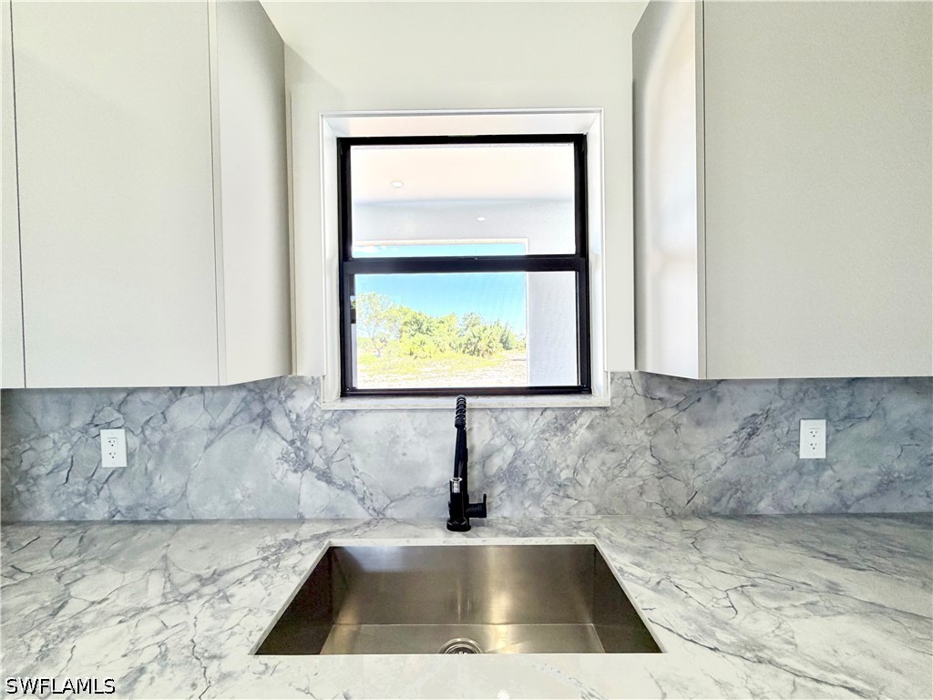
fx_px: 377
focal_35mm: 14
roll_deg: +1.4
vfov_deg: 85.7
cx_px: 466
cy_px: 350
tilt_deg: -2.1
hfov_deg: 102.1
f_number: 2.2
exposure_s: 1/120
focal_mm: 2.22
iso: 125
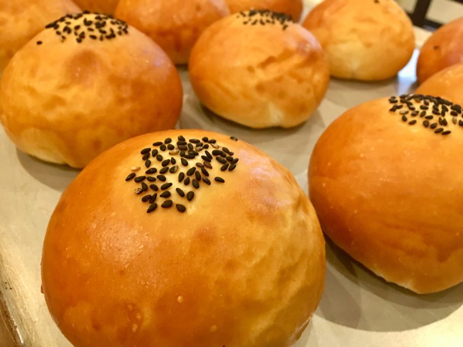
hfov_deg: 61.6
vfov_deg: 48.2
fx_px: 388
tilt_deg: -37.2
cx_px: 232
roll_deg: -6.4
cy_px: 174
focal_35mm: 29
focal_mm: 4.15
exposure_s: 1/30
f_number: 2.2
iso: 200
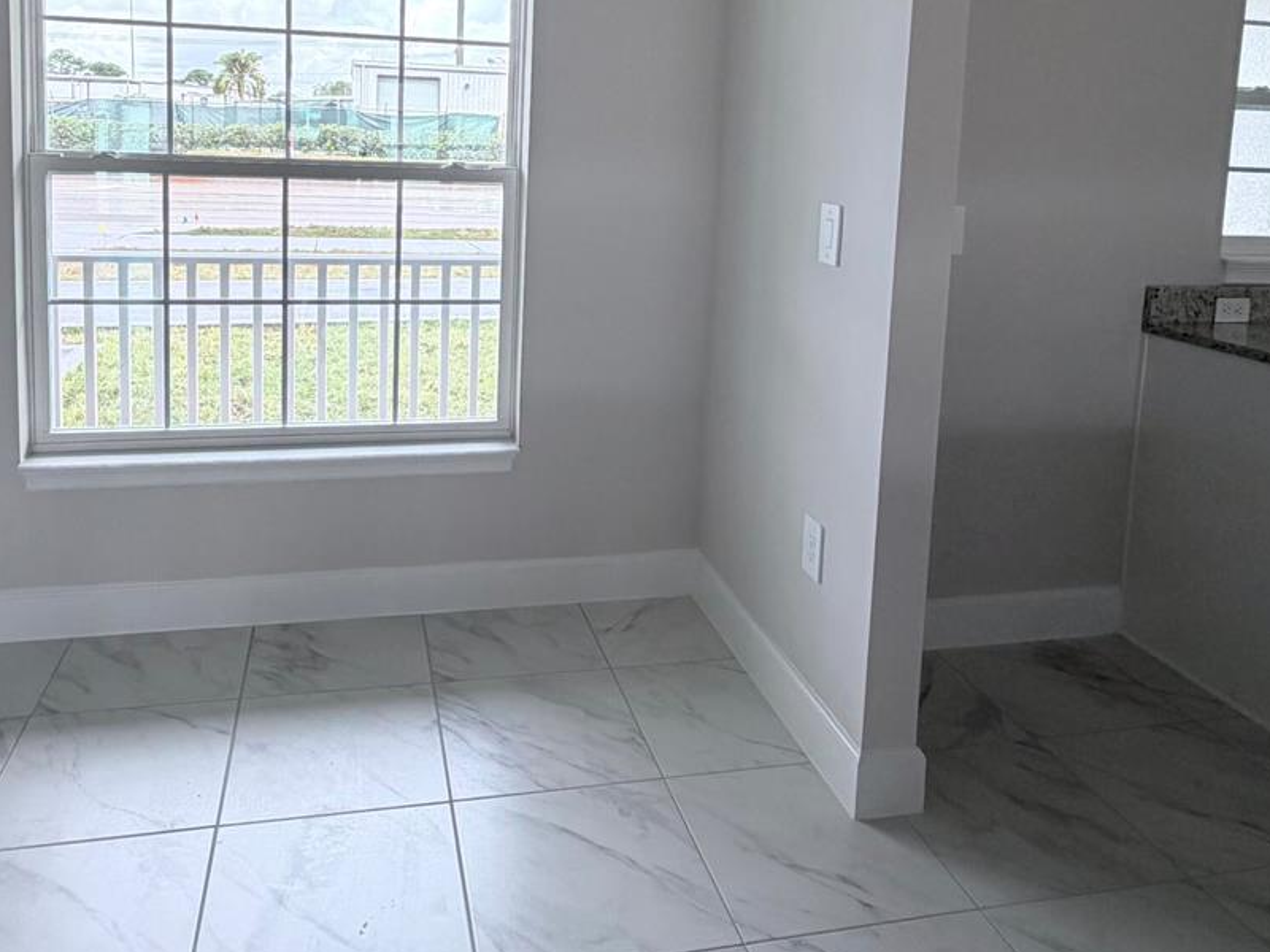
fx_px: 1027
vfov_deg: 47.9
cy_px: 238
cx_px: 581
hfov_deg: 63.3
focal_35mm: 28
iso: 125
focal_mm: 2.22
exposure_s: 1/121
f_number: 2.2
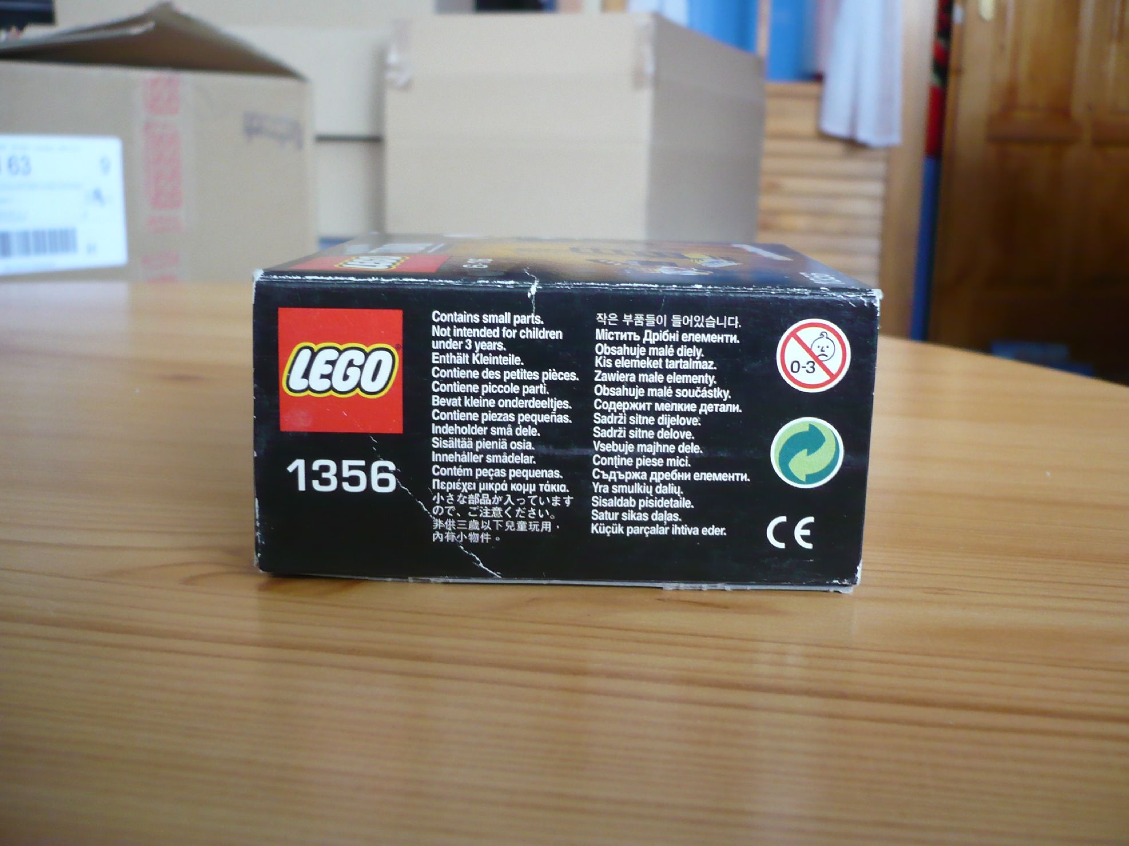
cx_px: 564
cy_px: 423
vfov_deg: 40.7
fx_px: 1141
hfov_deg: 52.6
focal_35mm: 35
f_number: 2.8
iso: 200
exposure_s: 1/30
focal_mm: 5.8
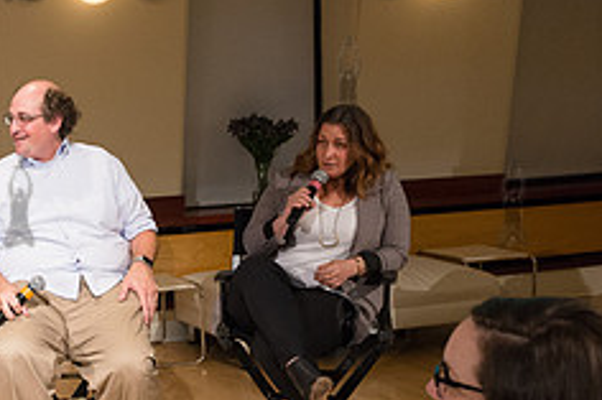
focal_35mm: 59
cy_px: 203
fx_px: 986
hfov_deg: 31.7
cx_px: 18
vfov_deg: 23.0
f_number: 4
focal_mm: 24
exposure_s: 1/250
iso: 2500
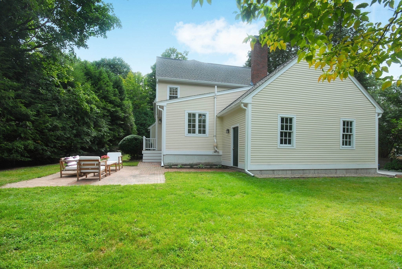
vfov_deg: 77.5
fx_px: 168
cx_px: 201
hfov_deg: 100.3
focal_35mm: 15
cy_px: 134
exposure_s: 1/60
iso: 250
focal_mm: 10
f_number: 13
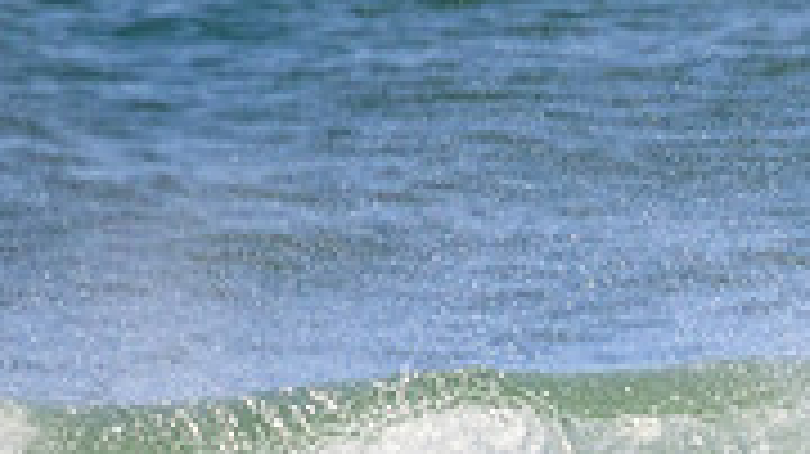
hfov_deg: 0.8
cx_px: 1188
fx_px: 58021
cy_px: 708
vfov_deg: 0.4
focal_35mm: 2703
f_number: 11
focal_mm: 800
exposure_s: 1/2000
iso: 1250
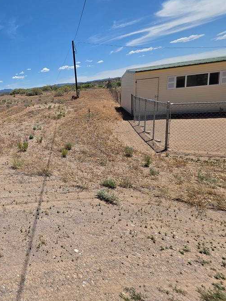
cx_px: 3
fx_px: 174
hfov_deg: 52.9
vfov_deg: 81.5
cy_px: 133
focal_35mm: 20
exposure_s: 1/2805
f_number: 1.9
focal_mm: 2.2
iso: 32
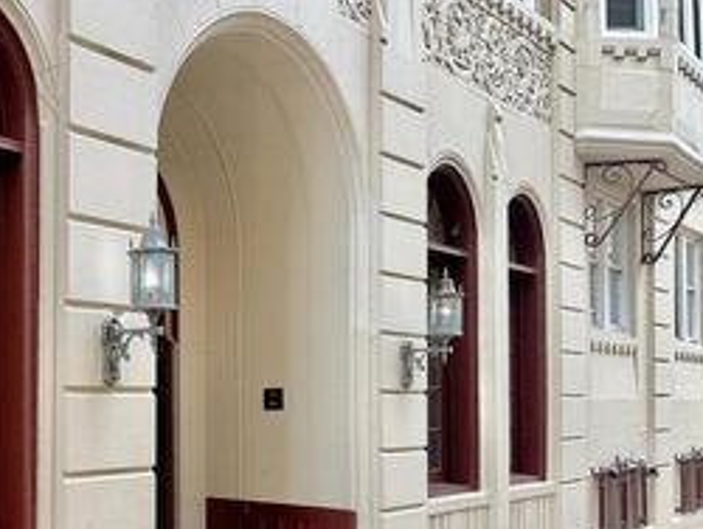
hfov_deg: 36.2
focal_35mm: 48
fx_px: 976
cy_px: 390
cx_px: 20
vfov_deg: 29.9
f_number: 1.78
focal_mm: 6.76
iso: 80
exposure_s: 1/514
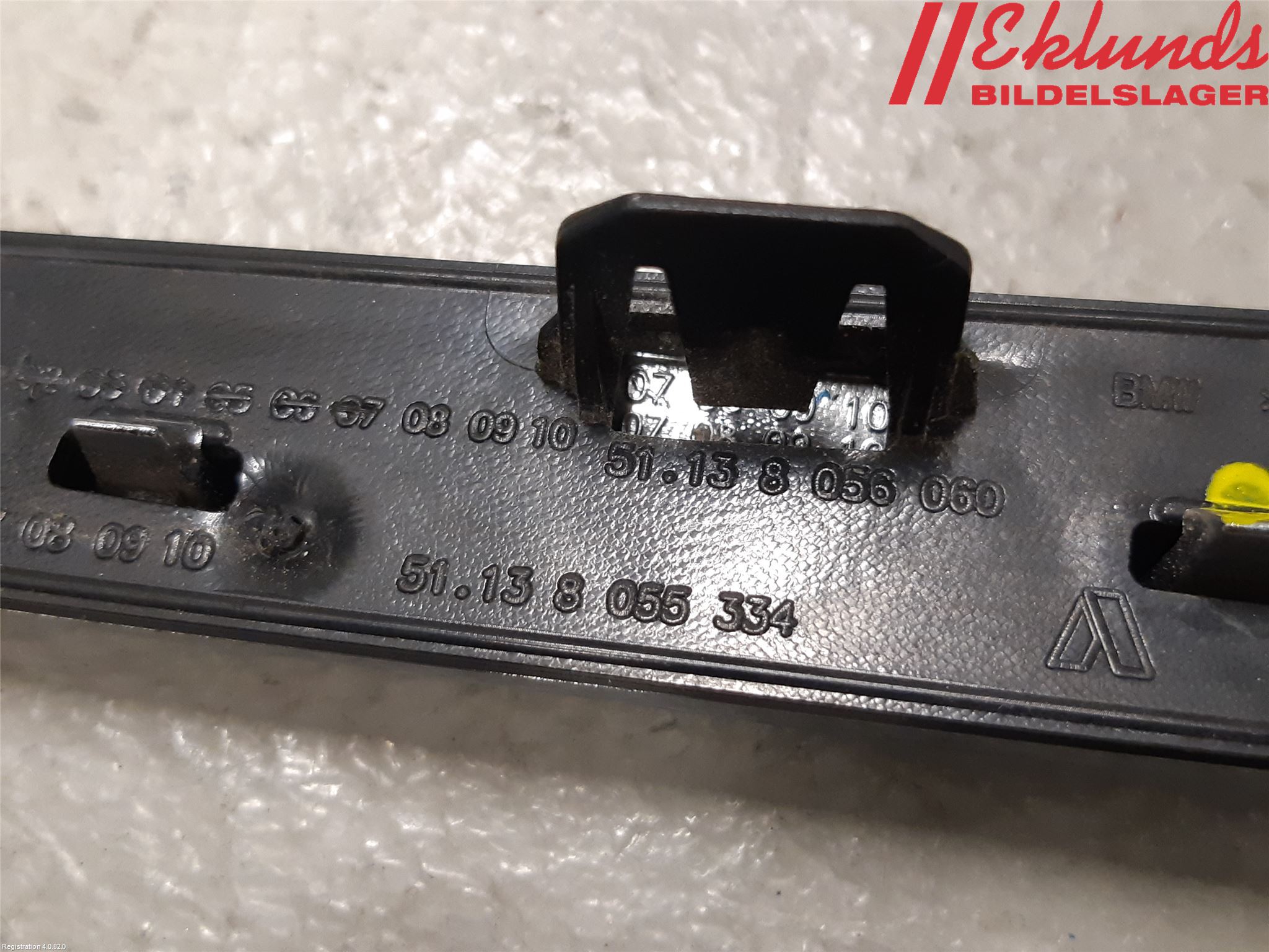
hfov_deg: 67.3
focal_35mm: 26
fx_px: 953
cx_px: 634
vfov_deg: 53.1
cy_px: 476
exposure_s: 1/50
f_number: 1.7
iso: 200
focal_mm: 3.93
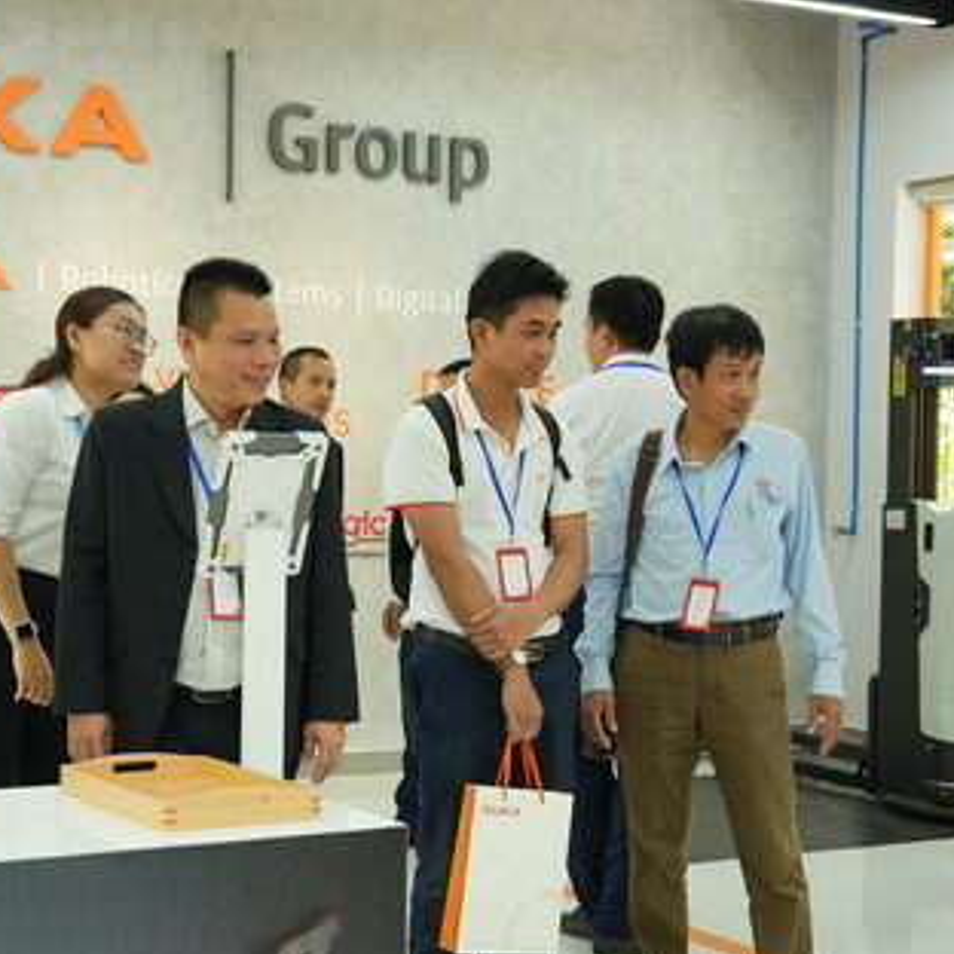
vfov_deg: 27.3
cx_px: 312
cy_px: 543
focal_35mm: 63
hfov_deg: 27.1
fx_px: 1964
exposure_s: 1/200
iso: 640
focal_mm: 34
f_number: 3.5
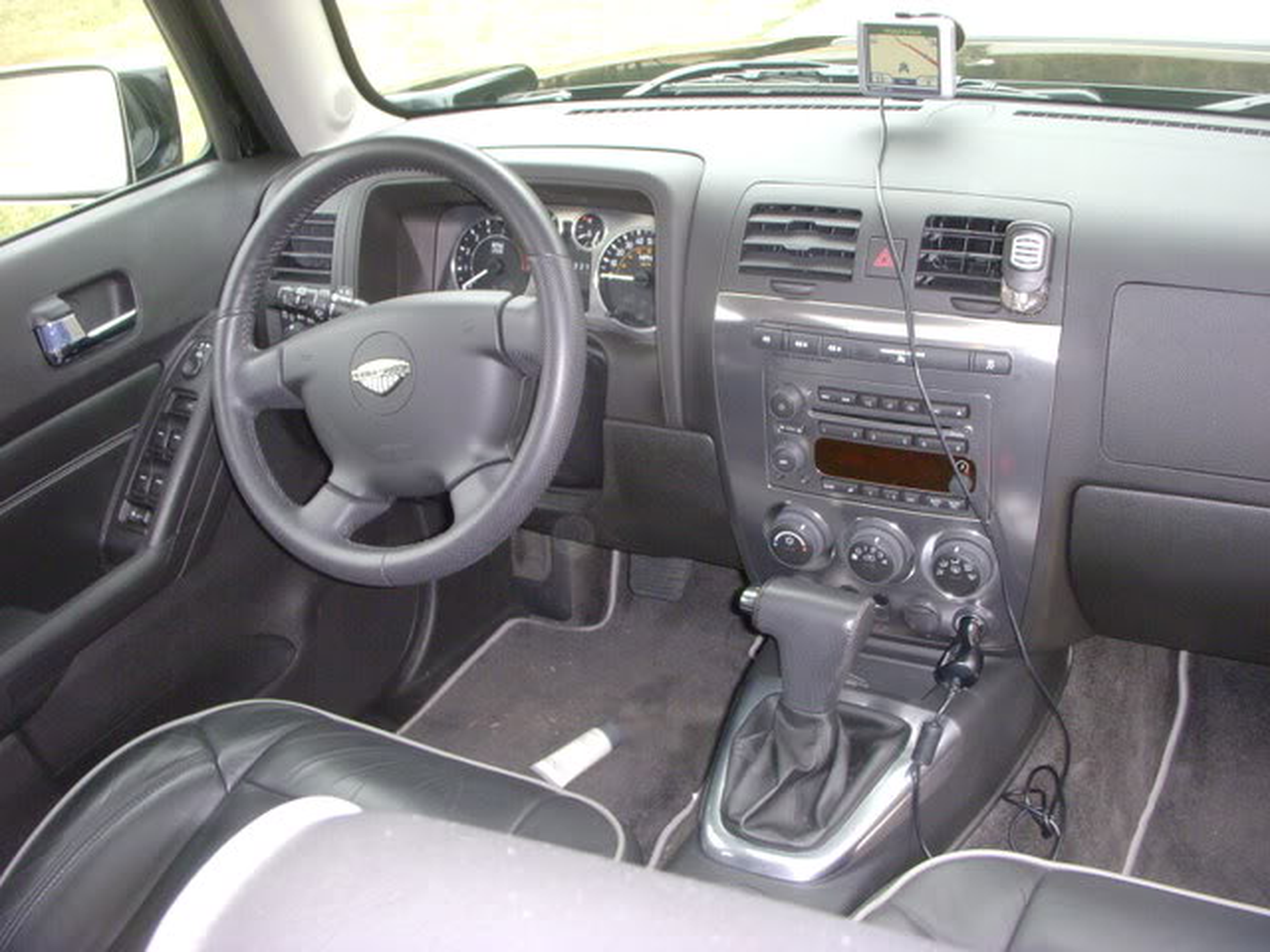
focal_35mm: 38
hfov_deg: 49.0
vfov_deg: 37.7
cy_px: 476
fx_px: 1394
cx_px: 635
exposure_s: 1/80
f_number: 3.3
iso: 400
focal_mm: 6.3
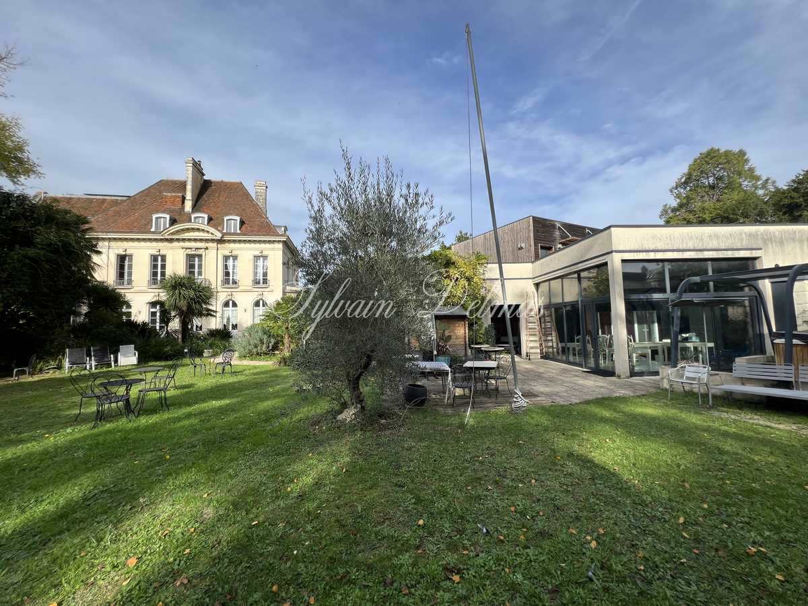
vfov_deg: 89.9
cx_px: 404
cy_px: 303
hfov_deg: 106.2
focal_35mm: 13
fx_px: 303
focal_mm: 1.57
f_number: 1.8
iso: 32
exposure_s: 1/1309
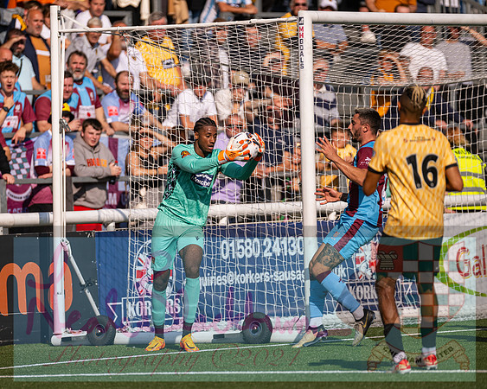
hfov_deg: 5.8
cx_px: 171
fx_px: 4845
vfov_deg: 4.6
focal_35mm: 336
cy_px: 177
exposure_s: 1/6400
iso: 200
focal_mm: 250
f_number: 2.8
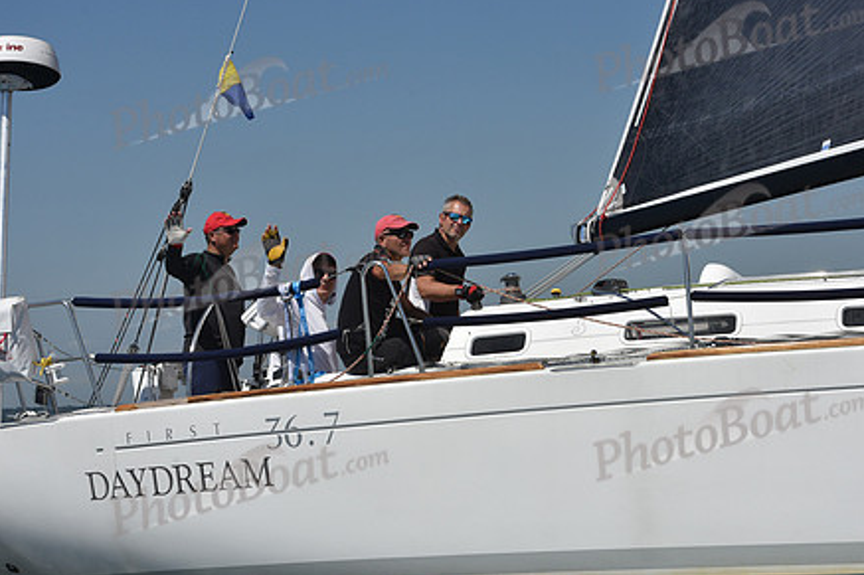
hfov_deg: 21.9
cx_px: 492
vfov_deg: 14.7
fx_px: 2231
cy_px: 355
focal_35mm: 93
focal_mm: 70
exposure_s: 1/1250
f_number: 11
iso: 250
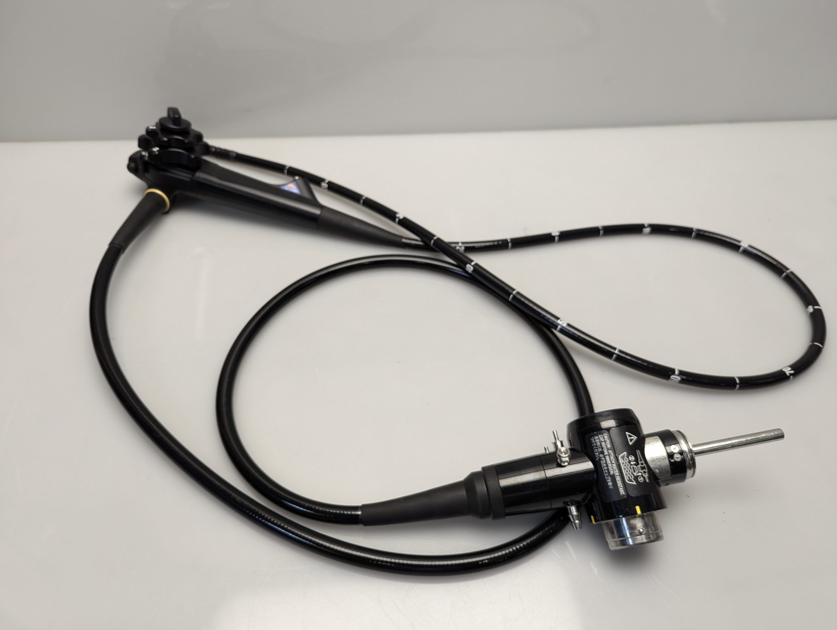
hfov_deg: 71.5
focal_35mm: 24
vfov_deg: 56.9
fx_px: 581
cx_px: 418
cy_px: 315
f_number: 1.85
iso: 91
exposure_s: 1/100
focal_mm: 6.81
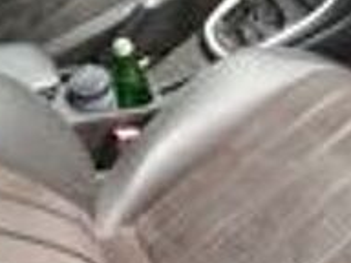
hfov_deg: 29.6
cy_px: 16
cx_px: 236
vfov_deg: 22.0
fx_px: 659
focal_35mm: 65
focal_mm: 3.81
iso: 100
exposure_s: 1/100
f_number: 2.2
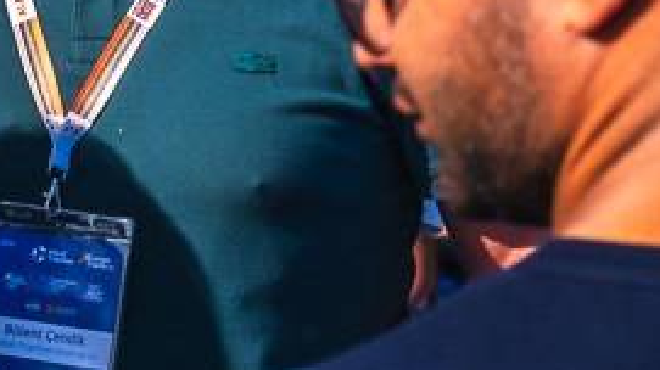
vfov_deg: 3.3
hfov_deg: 5.8
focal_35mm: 366
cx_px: -497
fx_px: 6401
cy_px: 155
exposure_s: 1/200
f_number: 8
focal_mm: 74
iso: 32
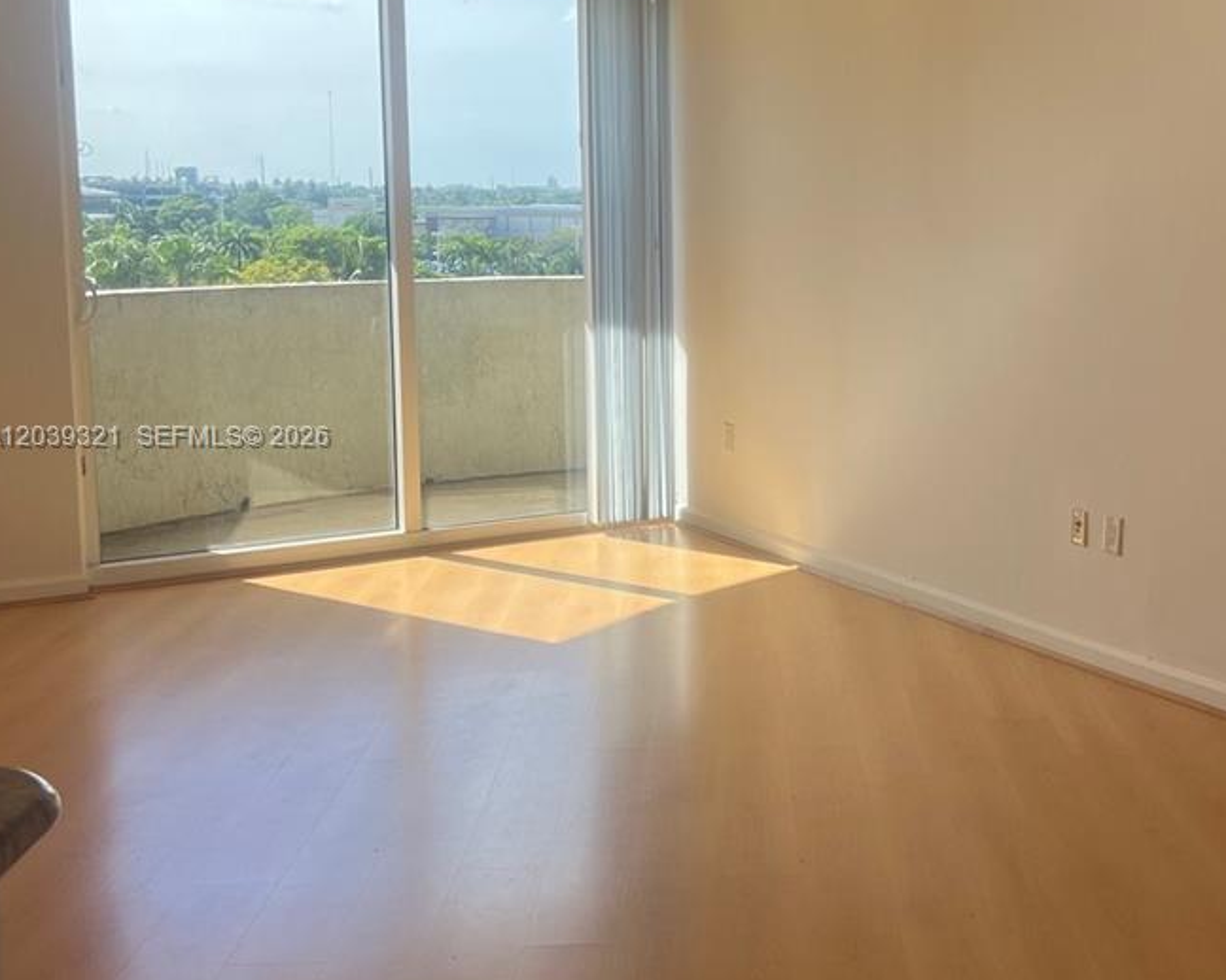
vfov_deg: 32.0
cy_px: 439
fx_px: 1705
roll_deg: -1.0
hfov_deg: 39.0
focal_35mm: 47
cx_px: 831
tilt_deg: -6.6
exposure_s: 1/502
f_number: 1.5
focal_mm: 5.7
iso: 50
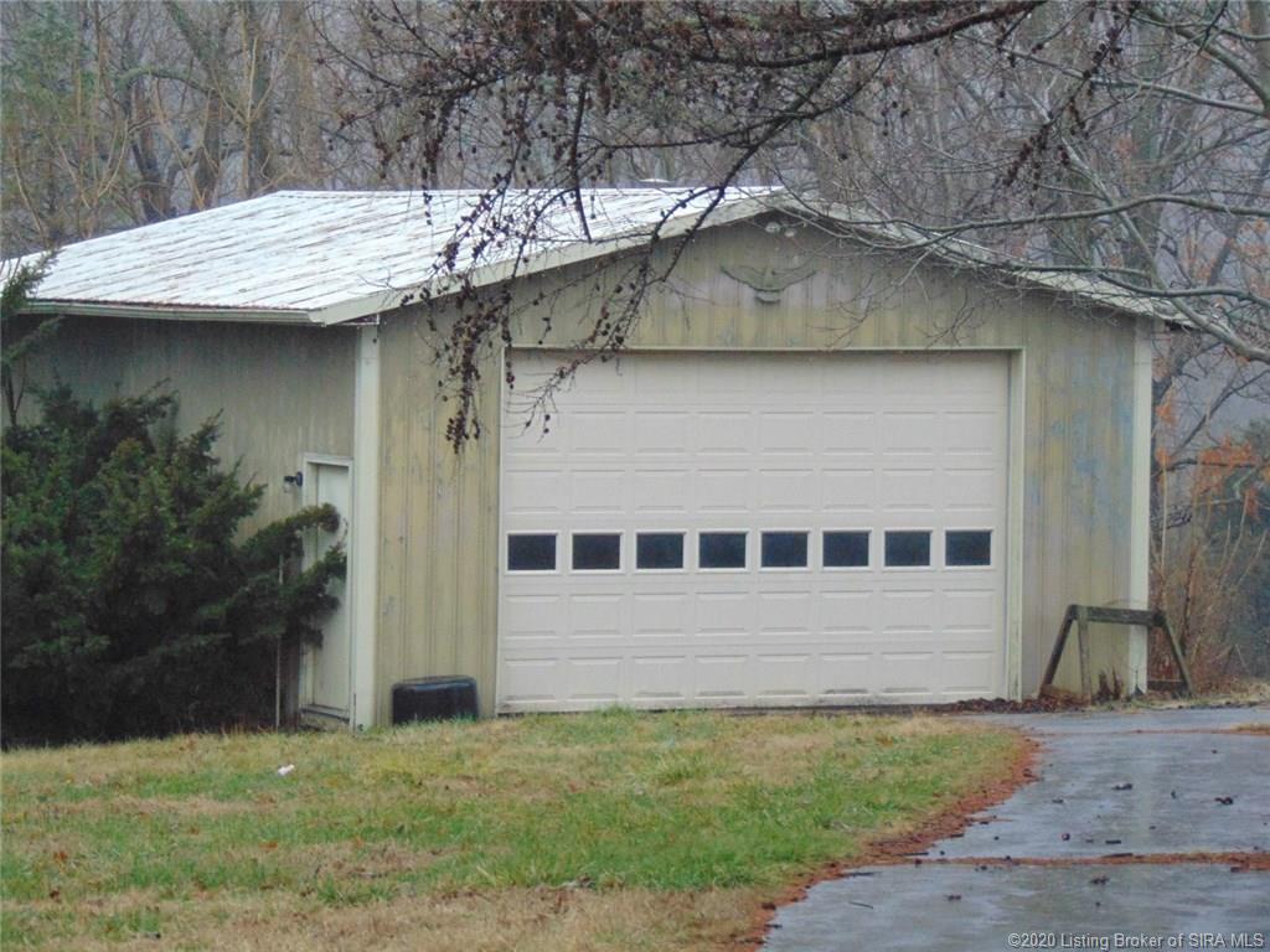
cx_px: 635
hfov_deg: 12.0
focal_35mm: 164
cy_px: 476
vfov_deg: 9.1
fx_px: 6017
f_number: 4
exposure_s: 1/125
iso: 400
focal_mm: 29.5
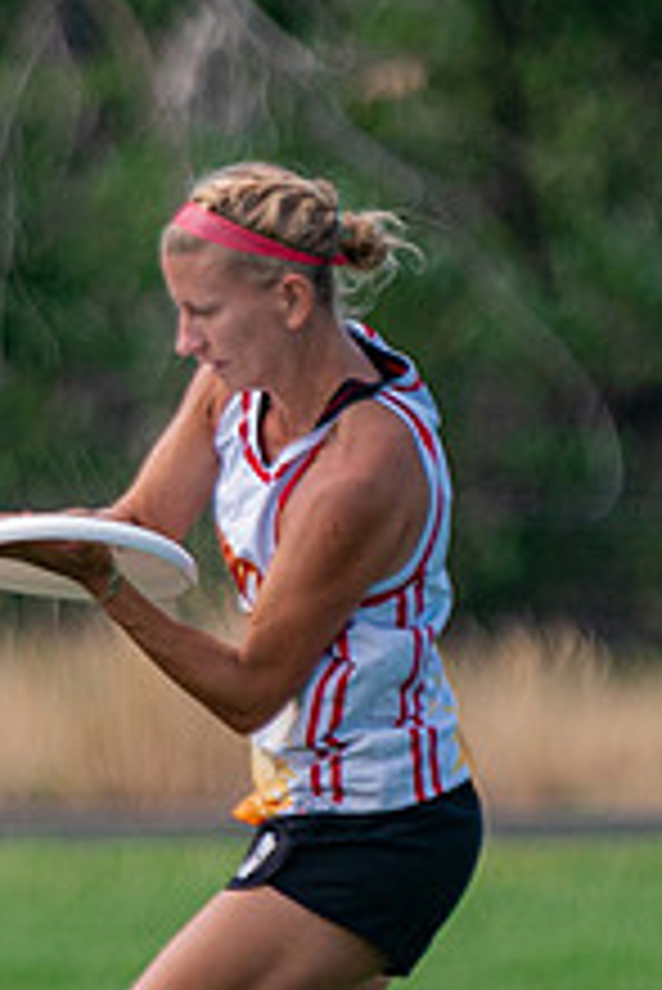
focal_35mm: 898
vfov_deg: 2.3
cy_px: 756
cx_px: 329
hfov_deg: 1.5
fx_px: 24729
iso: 500
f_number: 2.8
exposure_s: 1/6400
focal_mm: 200
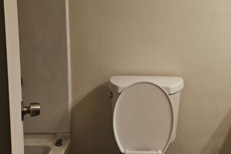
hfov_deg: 38.0
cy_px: 28
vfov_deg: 25.9
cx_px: 172
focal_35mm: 51
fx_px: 327
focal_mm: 5.4
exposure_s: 1/120
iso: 125
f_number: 1.8
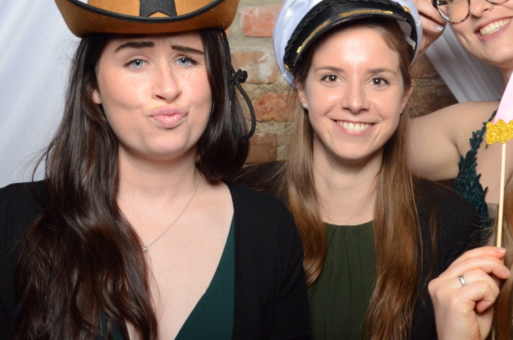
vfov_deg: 17.3
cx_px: 318
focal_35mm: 78
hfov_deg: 26.0
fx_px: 1109
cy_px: 74
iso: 1600
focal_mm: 32
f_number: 5.6
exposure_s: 1/180
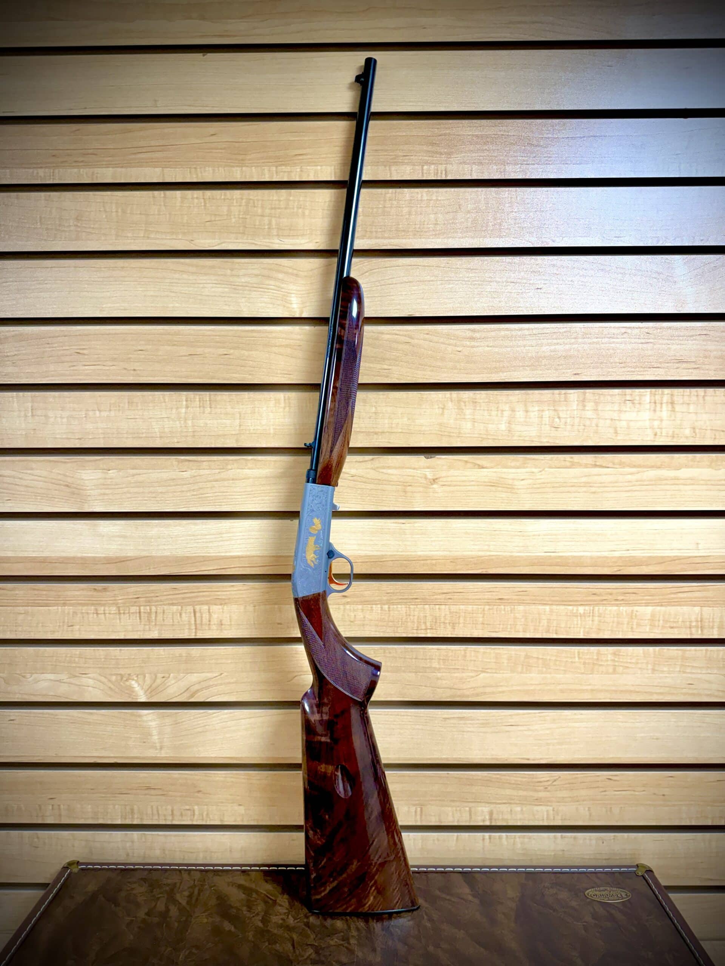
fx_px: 670
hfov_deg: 56.8
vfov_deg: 71.6
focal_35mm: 24
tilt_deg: -4.1
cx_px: 362
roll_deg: +0.0
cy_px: 483
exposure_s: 1/120
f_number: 1.78
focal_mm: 6.76
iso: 160
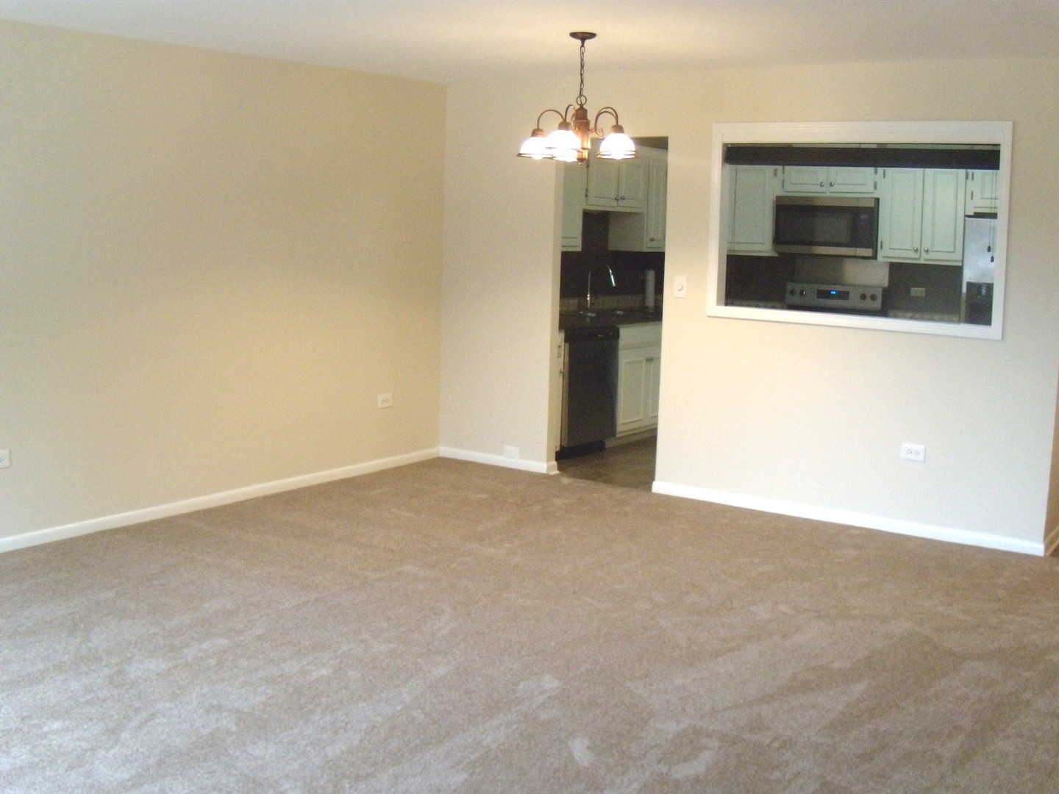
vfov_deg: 39.7
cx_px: 530
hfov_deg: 51.4
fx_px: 1101
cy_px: 397
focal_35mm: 36
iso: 400
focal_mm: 6.4
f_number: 3.6
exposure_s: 1/30
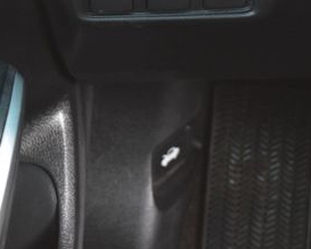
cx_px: 105
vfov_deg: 8.5
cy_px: 41
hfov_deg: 10.6
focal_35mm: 181
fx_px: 1669
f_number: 6.3
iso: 1250
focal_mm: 55
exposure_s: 1/15
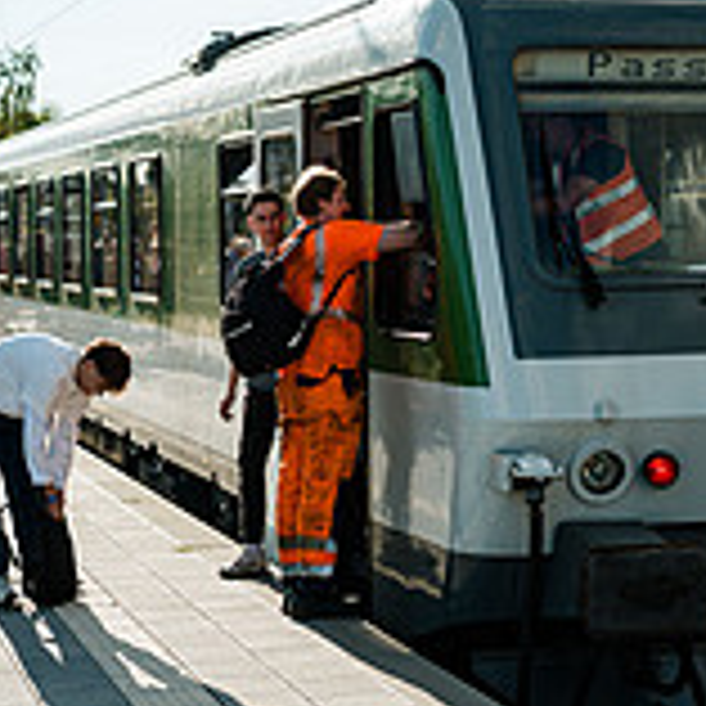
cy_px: 135
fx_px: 1961
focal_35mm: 85
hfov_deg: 20.4
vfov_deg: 20.2
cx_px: 328
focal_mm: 35
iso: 100
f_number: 2
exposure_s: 1/8000
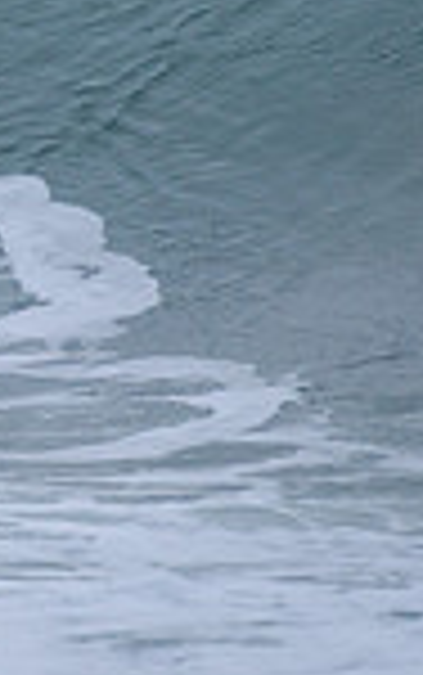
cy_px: -110
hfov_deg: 0.5
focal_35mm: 2411
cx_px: -630
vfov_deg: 0.9
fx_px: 44386
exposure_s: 1/2000
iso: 250
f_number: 5.6
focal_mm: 500
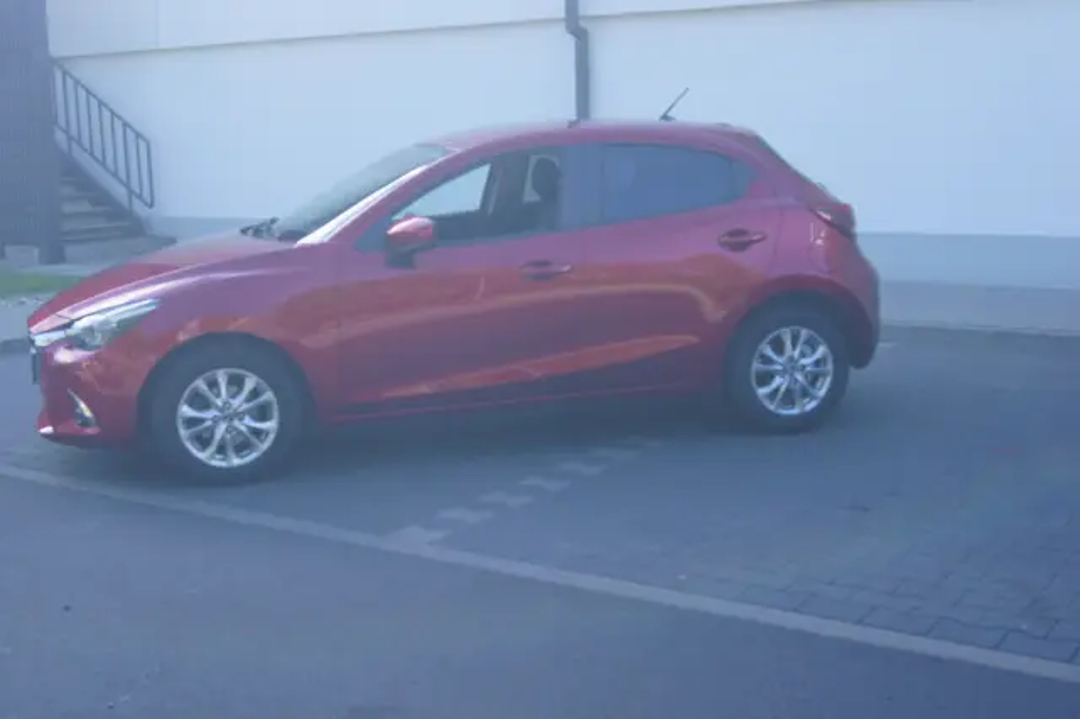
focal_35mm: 45
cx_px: 540
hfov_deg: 43.6
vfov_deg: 29.8
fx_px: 1349
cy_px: 360
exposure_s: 1/60
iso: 100
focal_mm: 30
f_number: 8
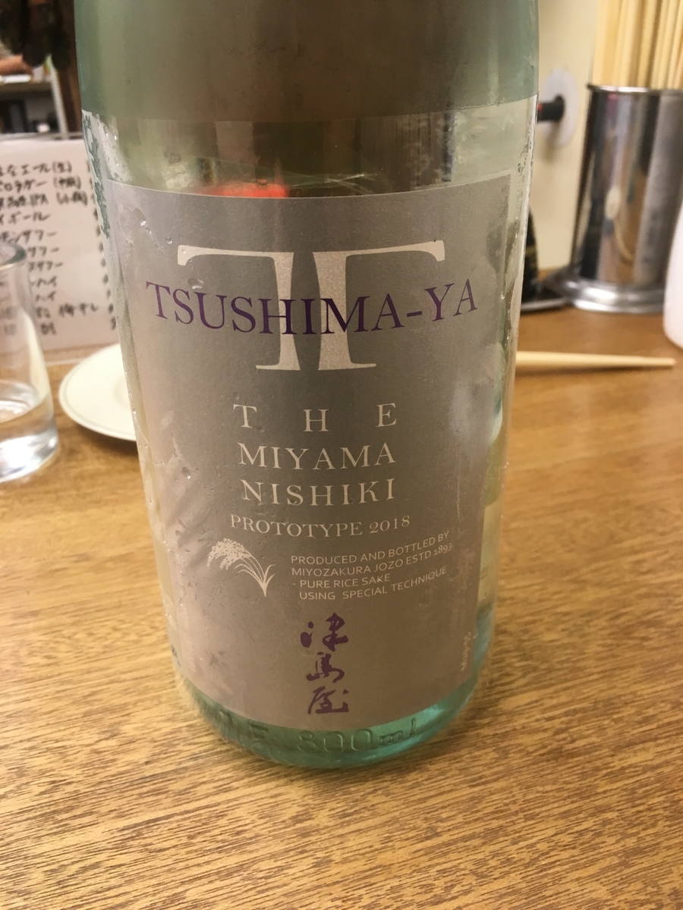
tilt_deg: -29.0
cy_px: 455
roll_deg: +0.9
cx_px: 342
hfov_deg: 48.2
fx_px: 763
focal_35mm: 29
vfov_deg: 61.7
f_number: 2.2
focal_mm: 4.15
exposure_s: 1/33
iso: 50
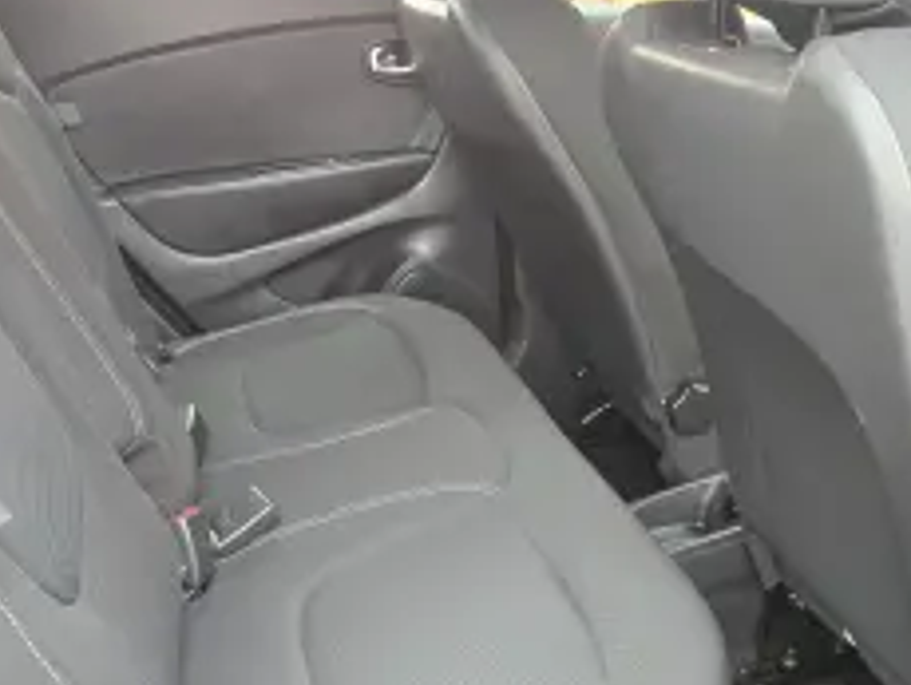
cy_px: 511
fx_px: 948
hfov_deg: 50.9
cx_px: 551
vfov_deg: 38.7
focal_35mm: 36
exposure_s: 1/100
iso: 400
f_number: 1.7
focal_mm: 6.3
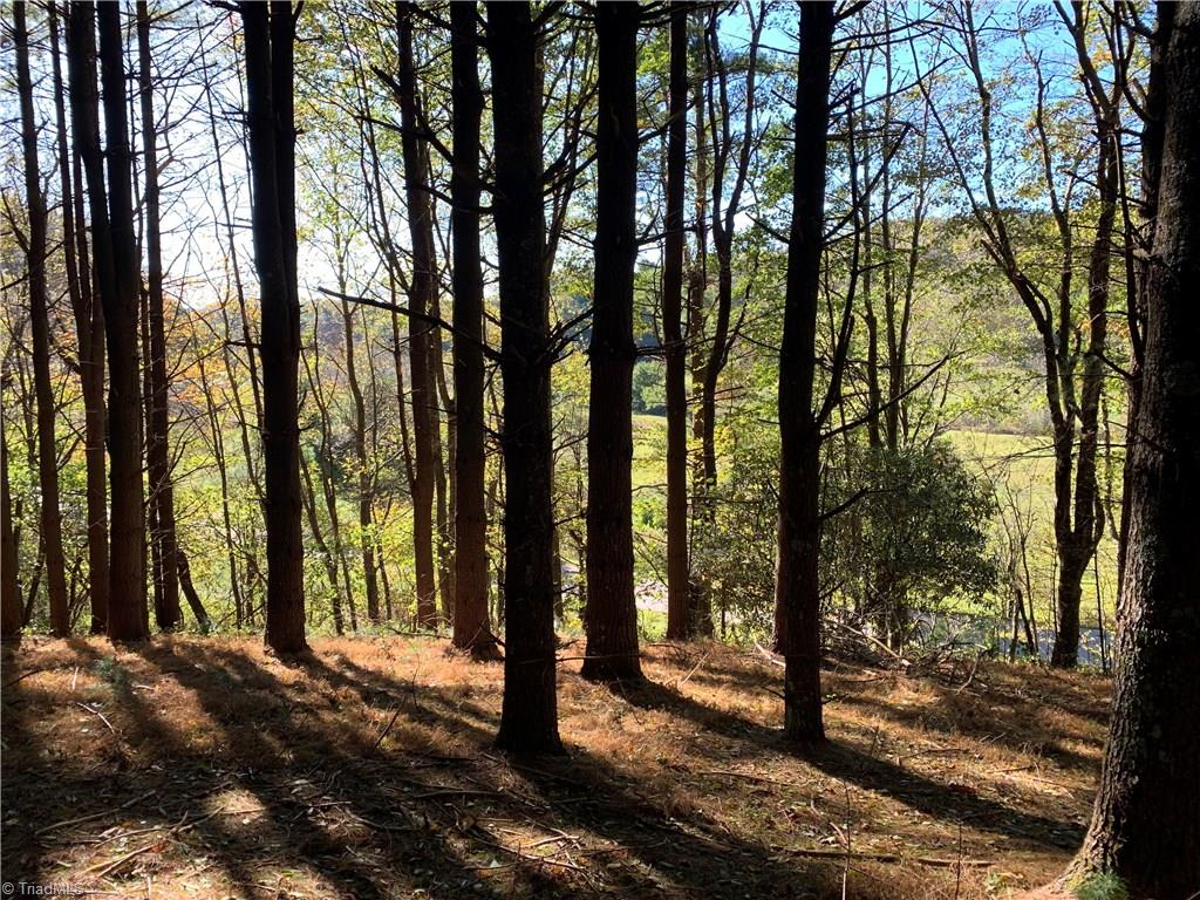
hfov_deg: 67.3
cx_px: 600
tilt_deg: -5.7
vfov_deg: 53.1
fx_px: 901
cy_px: 450
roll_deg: -0.5
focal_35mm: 26
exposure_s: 1/158
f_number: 1.8
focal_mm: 4.25
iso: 25
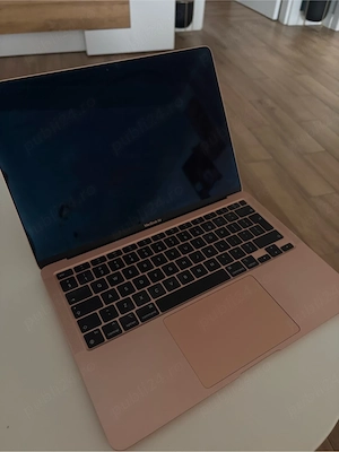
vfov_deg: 67.3
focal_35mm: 26
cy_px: 226
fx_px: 339
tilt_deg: -43.6
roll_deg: -2.2
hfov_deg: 53.1
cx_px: 170
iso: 250
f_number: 1.6
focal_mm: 5.96
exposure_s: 1/60
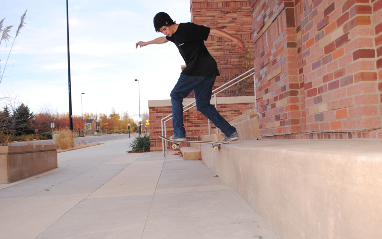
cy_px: 119
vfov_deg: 37.3
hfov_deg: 56.7
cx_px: 190
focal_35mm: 34
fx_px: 354
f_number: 4
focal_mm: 22
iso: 100
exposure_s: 1/200
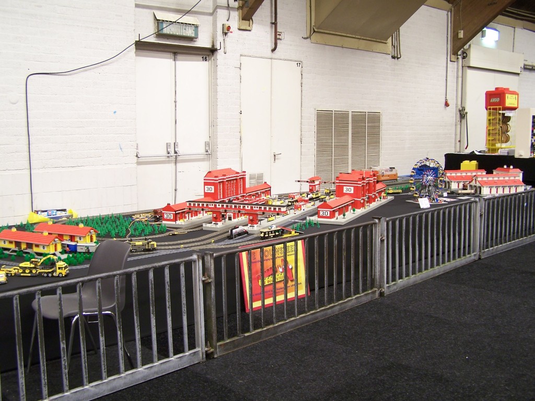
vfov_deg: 37.7
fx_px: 587
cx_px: 268
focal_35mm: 38
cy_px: 200
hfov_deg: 49.0
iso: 80
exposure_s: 1/2
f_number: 2.8
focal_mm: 6.3
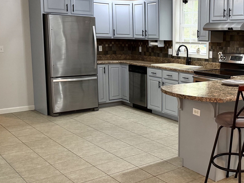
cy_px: 88
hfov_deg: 38.5
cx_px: 205
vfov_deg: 30.9
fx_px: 331
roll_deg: -1.2
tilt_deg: -8.3
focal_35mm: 47
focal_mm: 6.76
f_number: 1.78
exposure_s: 1/120
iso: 320
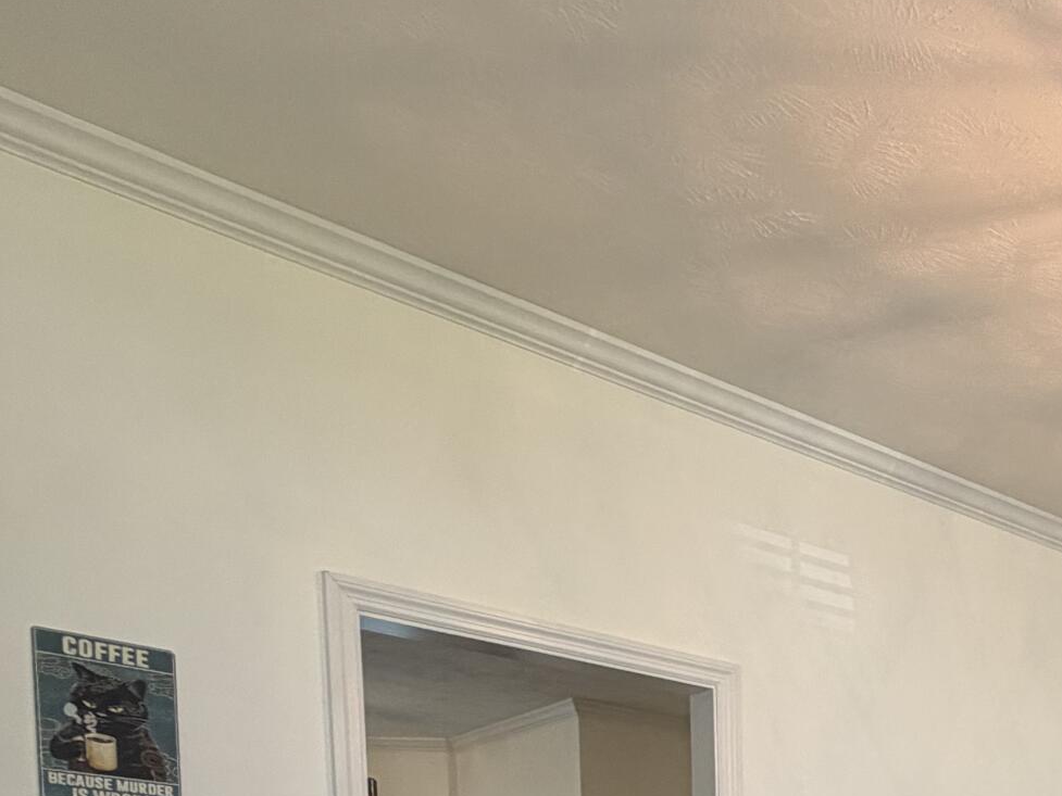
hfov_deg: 36.4
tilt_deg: -5.0
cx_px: 1196
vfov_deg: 26.3
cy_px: 1137
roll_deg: +0.0
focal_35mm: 43
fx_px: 1319
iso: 200
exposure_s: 1/120
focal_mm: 2.22
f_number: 2.2
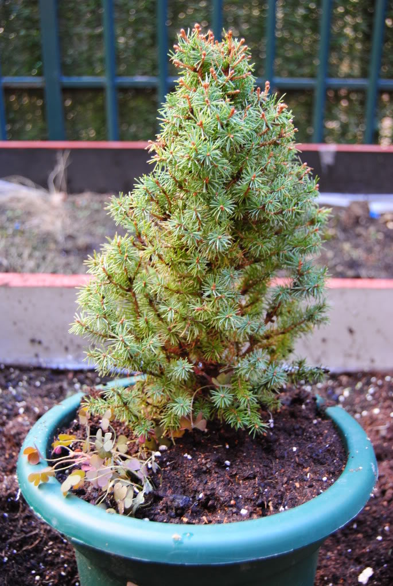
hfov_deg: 32.0
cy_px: 293
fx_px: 686
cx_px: 196
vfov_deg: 46.3
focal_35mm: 42
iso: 400
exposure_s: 1/40
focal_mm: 28
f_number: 4
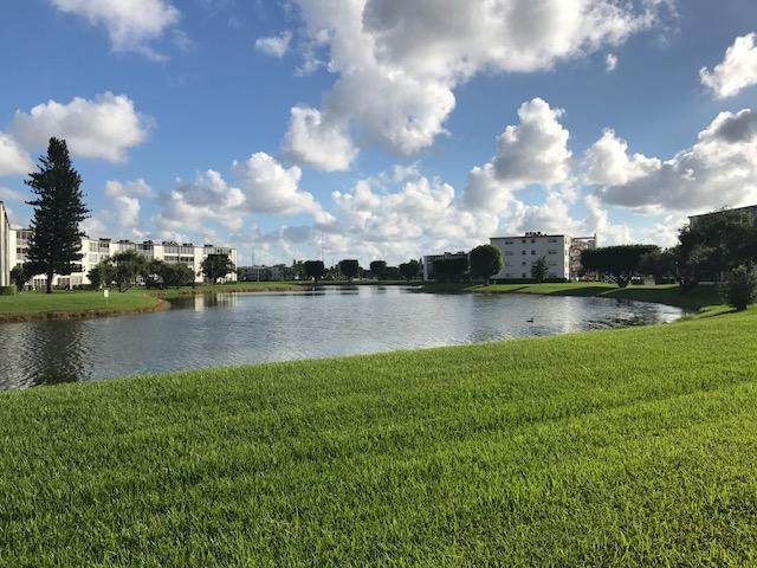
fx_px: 612
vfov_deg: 49.7
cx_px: 378
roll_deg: -0.5
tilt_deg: +0.6
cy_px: 284
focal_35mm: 28
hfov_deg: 63.4
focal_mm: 3.99
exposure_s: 1/4167
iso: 20
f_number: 1.8
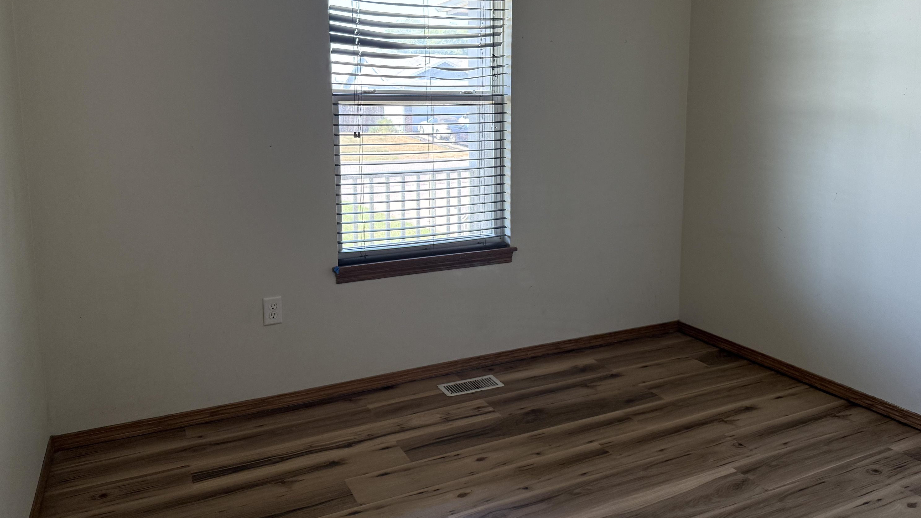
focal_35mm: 27
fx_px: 659
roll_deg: +0.3
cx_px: 461
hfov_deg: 69.9
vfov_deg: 42.5
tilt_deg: -7.1
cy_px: 189
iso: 200
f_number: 1.78
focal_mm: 6.76
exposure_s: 1/100
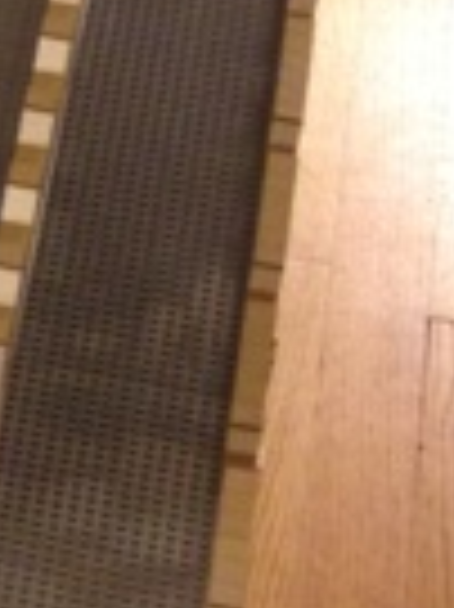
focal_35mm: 207
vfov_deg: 9.5
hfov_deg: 6.6
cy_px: 81
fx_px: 3626
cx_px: -850
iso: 160
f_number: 2.4
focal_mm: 4.28
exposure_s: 1/20
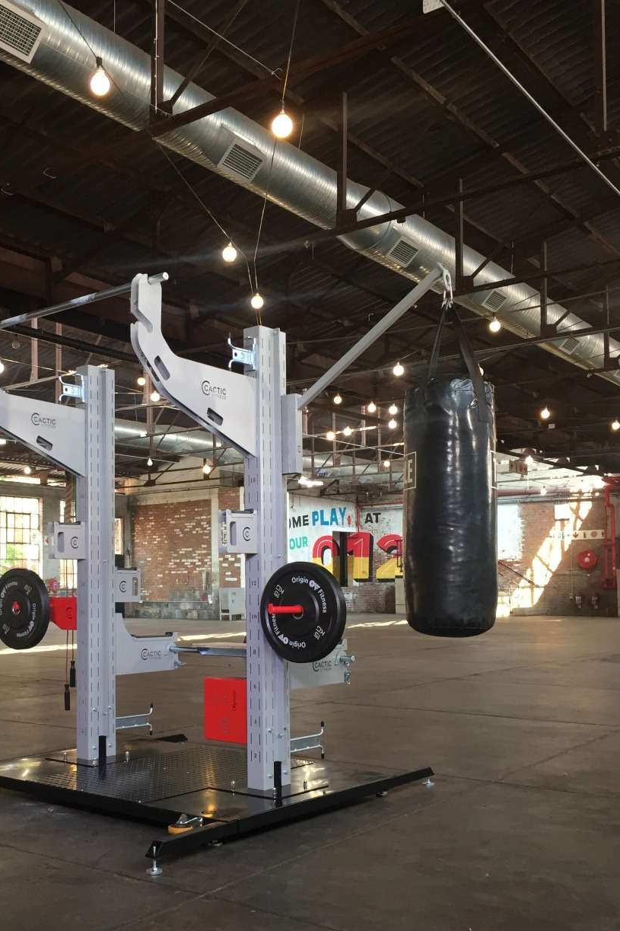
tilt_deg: +2.5
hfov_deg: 35.5
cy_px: 546
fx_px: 956
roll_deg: +1.1
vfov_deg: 51.6
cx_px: 201
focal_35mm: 37
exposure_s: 1/33
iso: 32
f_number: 2.2
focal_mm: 4.15
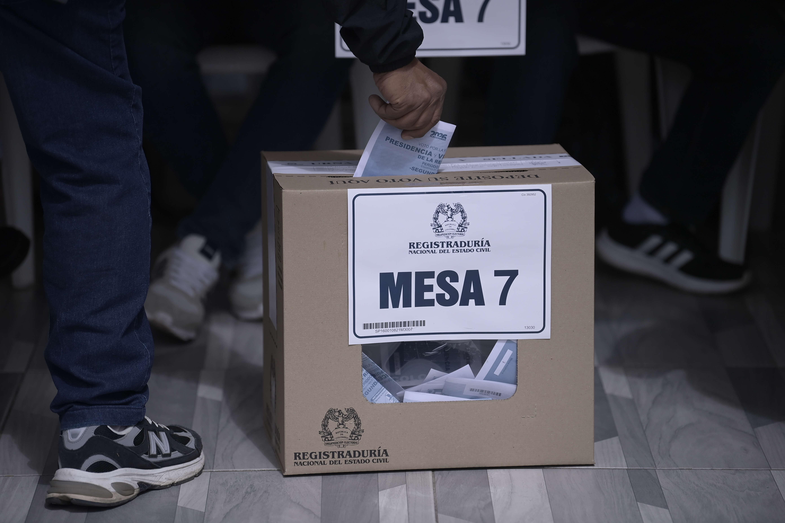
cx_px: 392
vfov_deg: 8.1
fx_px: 3707
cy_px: 262
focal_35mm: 170
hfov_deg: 12.1
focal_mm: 170
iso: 400
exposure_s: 1/8000
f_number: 2.8
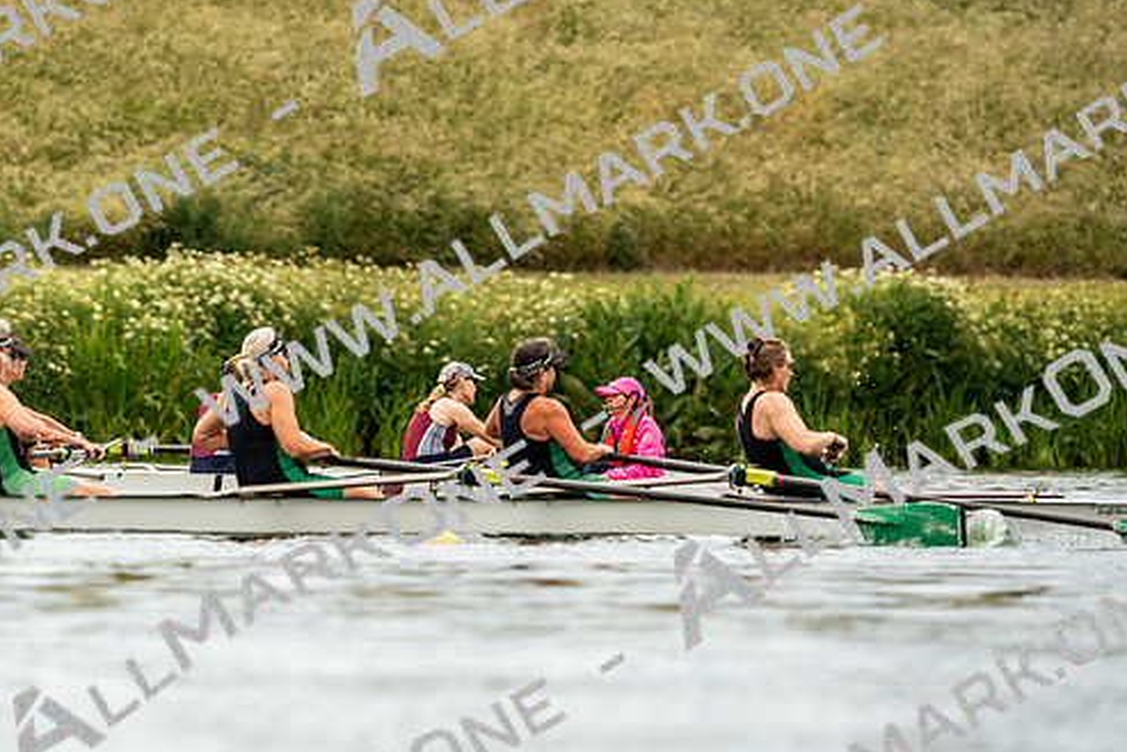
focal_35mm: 493
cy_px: 433
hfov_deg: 4.2
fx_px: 15437
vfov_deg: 2.8
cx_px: 478
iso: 500
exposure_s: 1/2000
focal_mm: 419
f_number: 6.3
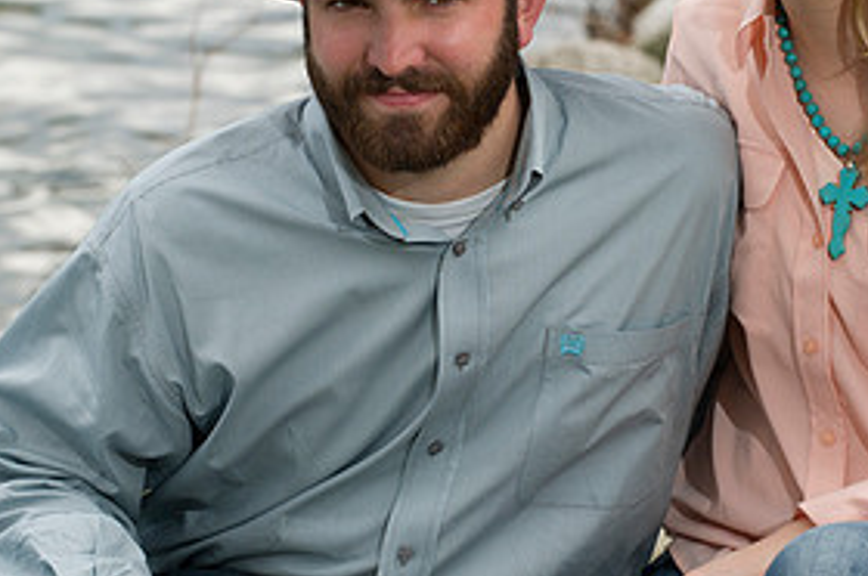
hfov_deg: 8.0
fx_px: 6237
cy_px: 133
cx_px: 518
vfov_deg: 5.3
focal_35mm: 259
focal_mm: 125
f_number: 5.6
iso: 250
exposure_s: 1/250
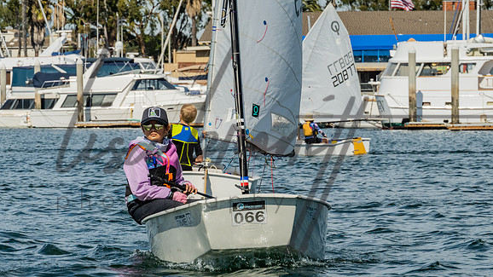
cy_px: 97
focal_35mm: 229
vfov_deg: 5.3
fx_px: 2993
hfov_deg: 9.4
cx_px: 155
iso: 250
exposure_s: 1/400
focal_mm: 125
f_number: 10
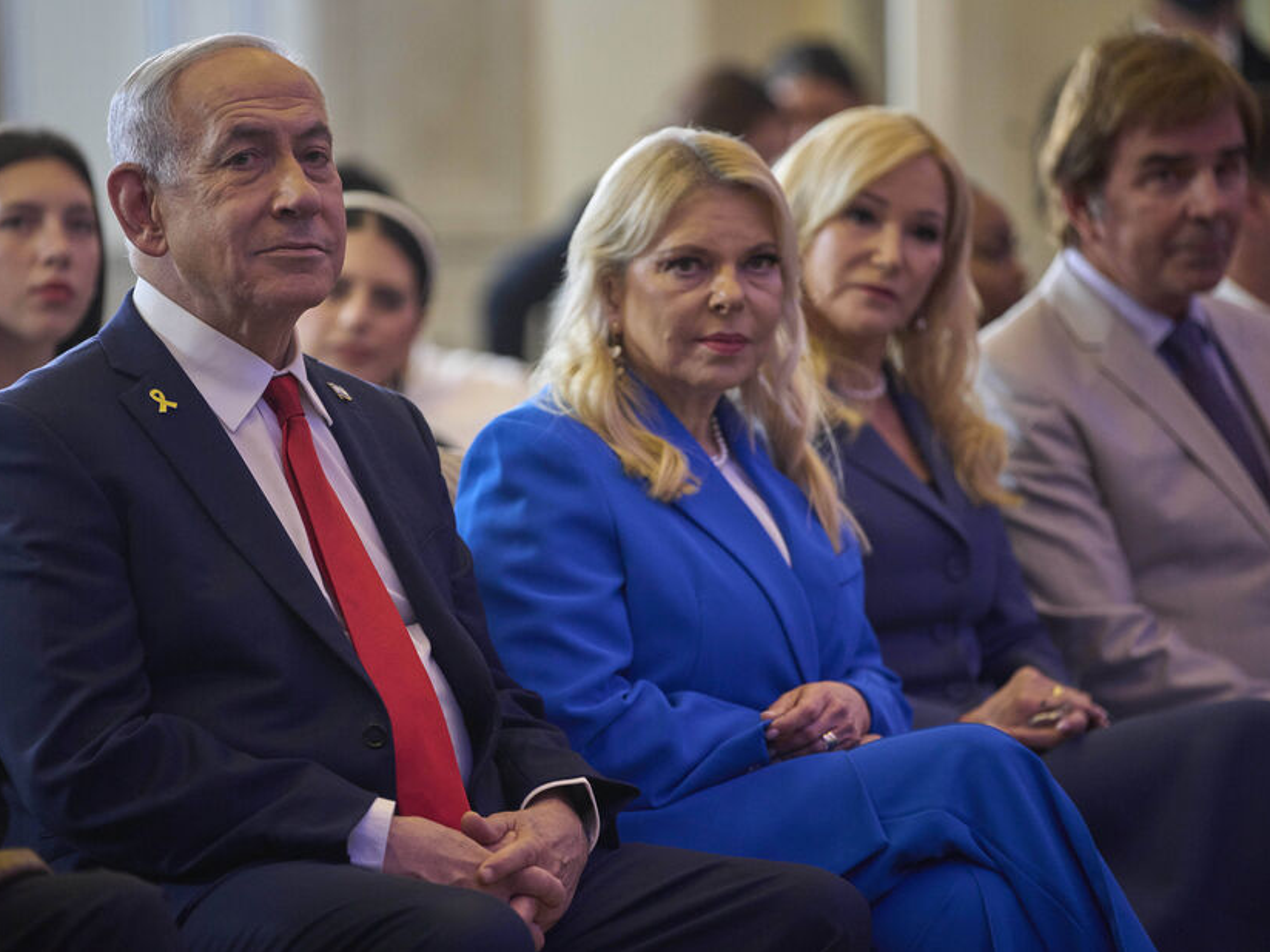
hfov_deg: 9.4
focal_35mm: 211
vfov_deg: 7.0
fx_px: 7741
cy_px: 477
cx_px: 575
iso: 2000
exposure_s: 1/400
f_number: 2.8
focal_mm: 194
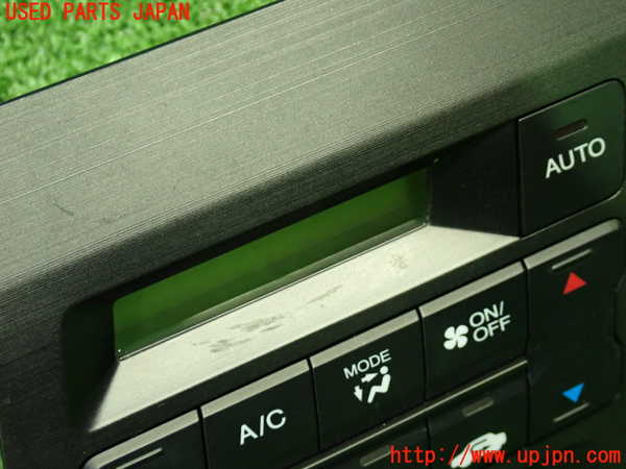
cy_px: 234
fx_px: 904
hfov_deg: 38.2
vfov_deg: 29.1
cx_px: 313
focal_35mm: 50
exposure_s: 1/40
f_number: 3.2
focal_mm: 9.01
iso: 800
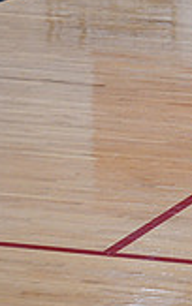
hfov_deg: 2.8
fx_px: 3957
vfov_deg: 4.4
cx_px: 495
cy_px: -35
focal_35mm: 473
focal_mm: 130
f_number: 4
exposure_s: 1/400
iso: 4000
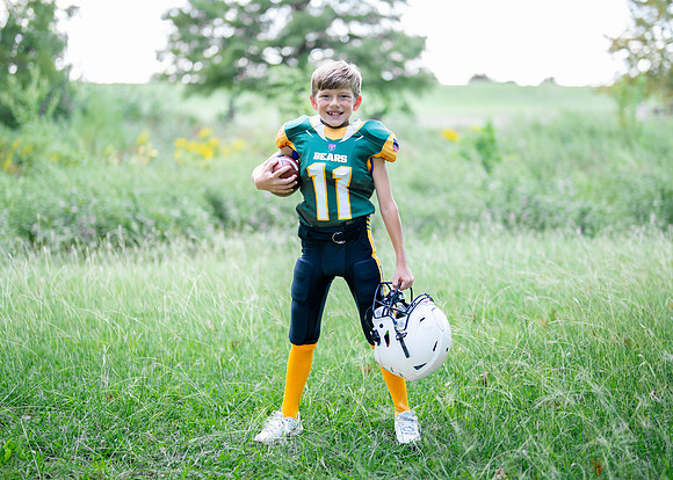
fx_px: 1146
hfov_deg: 32.7
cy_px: 234
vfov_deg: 23.7
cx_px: 349
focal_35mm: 60
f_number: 1.2
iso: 320
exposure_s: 1/1250
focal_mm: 50
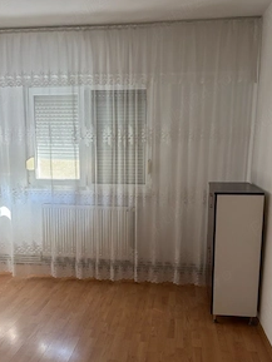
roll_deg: +0.0
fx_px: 377
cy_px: 217
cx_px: 119
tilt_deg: -11.2
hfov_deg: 39.6
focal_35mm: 36
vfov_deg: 51.0
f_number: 1.6
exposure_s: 1/78
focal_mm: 5.96
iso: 125
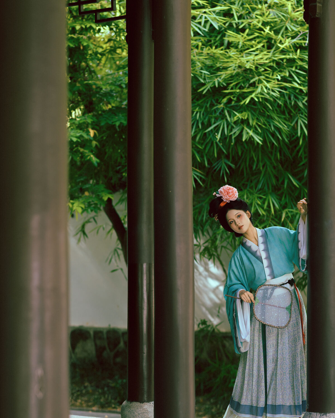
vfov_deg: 20.0
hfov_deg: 16.0
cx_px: 168
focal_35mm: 96
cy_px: 231
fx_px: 1190
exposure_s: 1/125
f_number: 3.2
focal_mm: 85
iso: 100
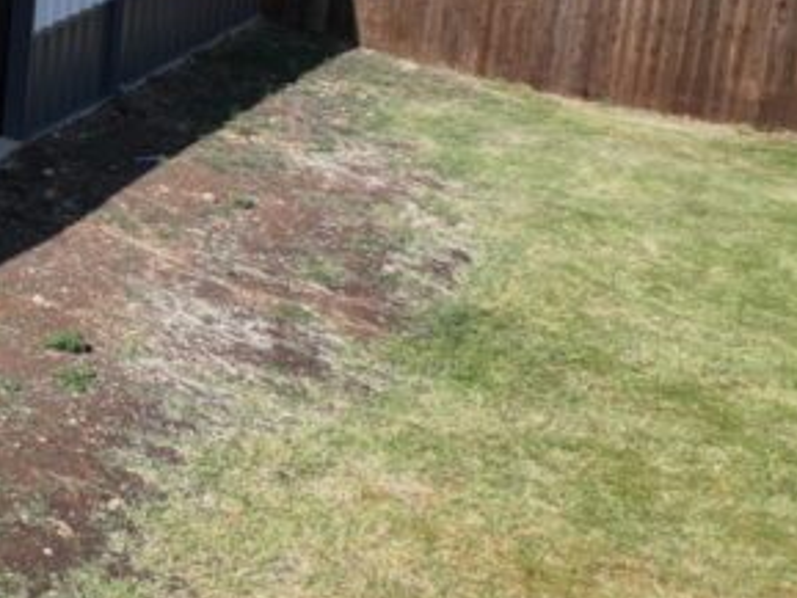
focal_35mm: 85
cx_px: -582
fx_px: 1958
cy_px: -37
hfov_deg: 18.6
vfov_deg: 16.9
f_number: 2.8
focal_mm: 12.29
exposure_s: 1/2500
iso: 130
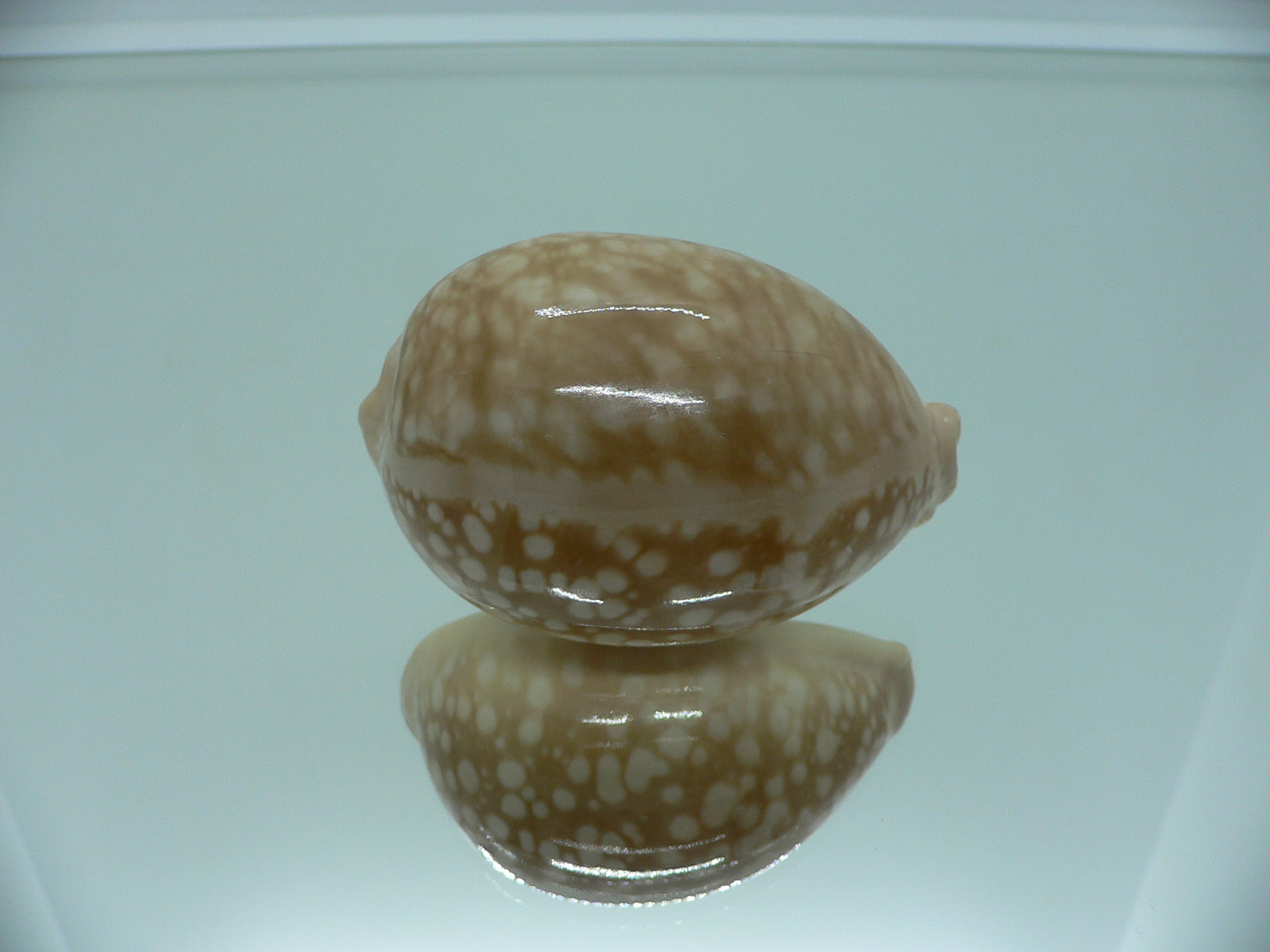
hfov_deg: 52.6
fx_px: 1284
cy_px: 476
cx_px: 635
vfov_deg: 40.7
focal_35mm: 35
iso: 80
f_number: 2.8
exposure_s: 1/60
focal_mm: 4.6
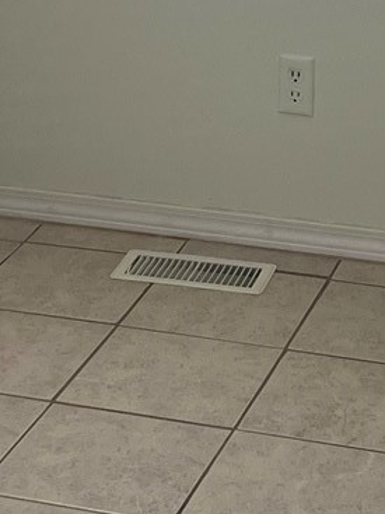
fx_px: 2018
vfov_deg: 13.4
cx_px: 235
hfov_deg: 10.9
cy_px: -321
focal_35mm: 136
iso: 125
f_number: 1.5
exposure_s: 1/120
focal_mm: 5.7
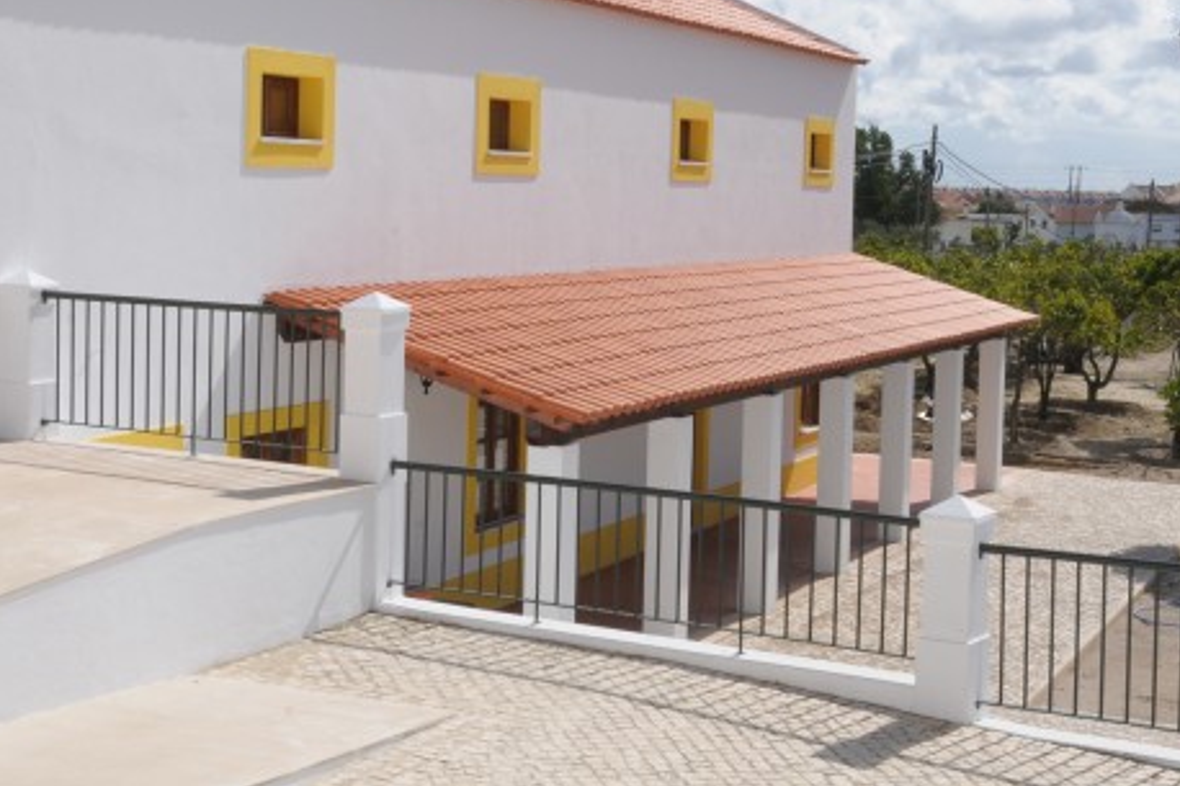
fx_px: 2022
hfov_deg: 32.5
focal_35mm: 62
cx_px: 665
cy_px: 273
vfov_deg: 21.9
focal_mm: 29
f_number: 22
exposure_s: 1/320
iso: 500
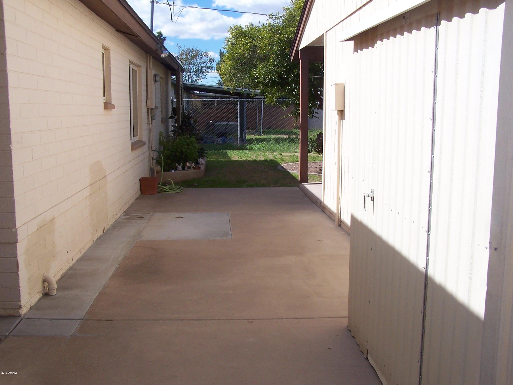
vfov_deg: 37.7
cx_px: 256
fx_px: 563
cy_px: 192
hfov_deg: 49.0
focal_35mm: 38
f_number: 5.6
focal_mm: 6.3
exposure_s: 1/350
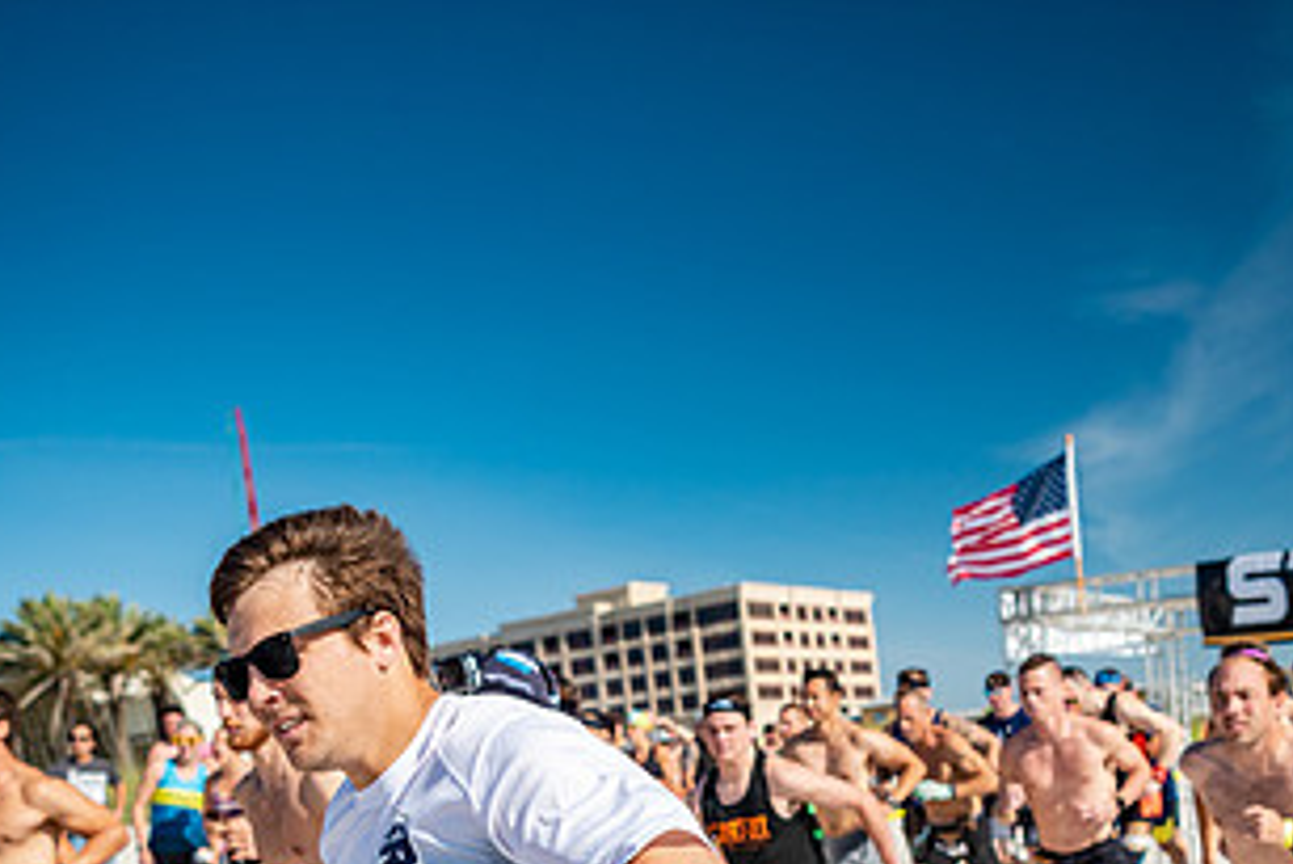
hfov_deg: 38.7
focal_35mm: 51
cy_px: 811
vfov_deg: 25.5
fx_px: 1833
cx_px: 788
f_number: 2.8
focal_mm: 27
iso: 400
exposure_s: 1/4000
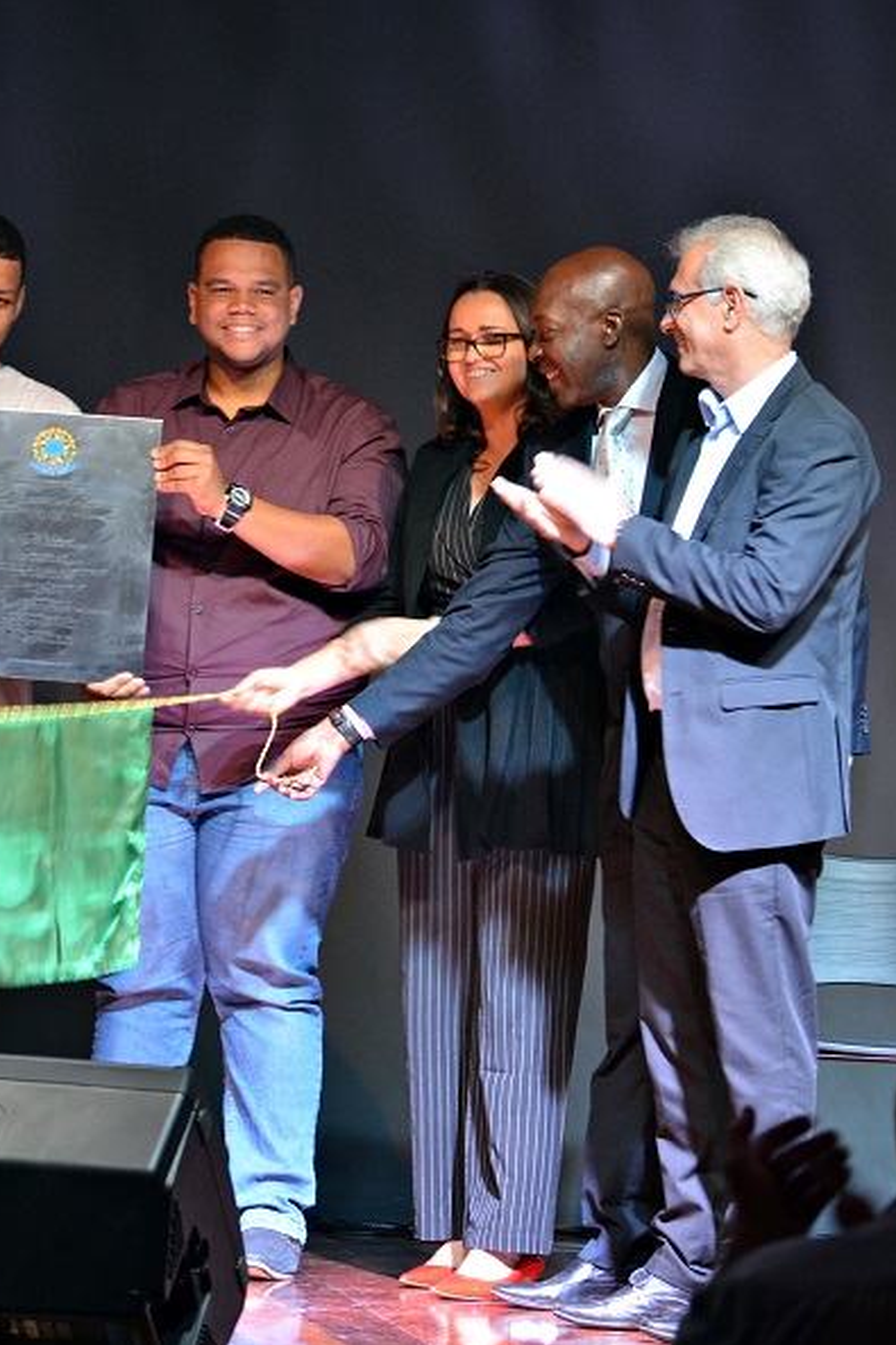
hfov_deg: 8.6
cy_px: 674
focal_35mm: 159
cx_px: -104
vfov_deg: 12.9
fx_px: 5939
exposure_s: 1/30
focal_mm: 70
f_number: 4
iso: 1000
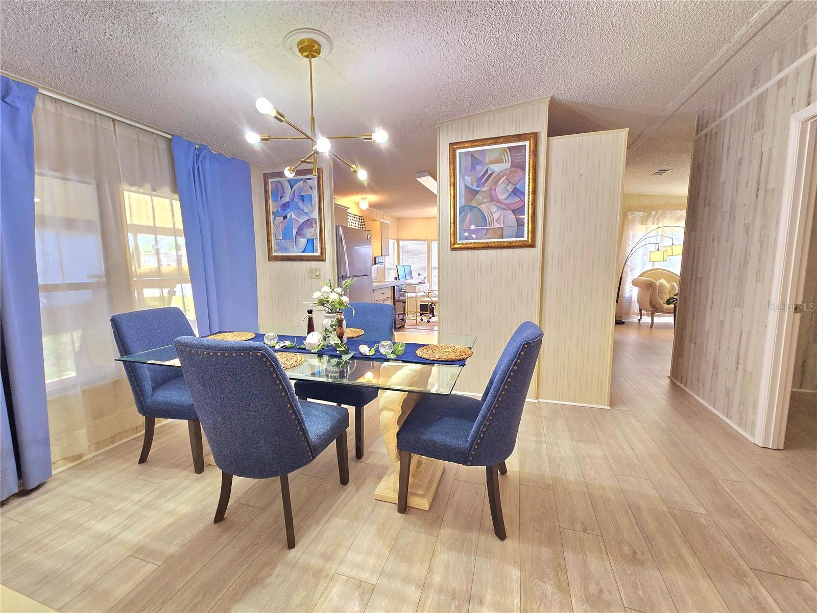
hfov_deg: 106.2
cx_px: 408
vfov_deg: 89.9
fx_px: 307
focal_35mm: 13
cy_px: 306
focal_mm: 2.2
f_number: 2.2
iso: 320
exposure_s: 1/60.2
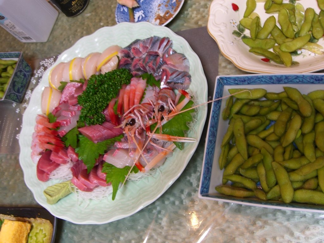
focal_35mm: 38
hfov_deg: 49.0
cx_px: 162
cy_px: 122
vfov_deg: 37.7
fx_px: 356
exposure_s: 1/3.33
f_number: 4
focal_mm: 7.9
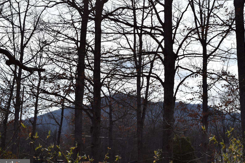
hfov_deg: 29.3
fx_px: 467
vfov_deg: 19.8
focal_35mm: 69
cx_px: 156
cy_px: 64
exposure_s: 1/500
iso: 200
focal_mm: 35
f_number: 11
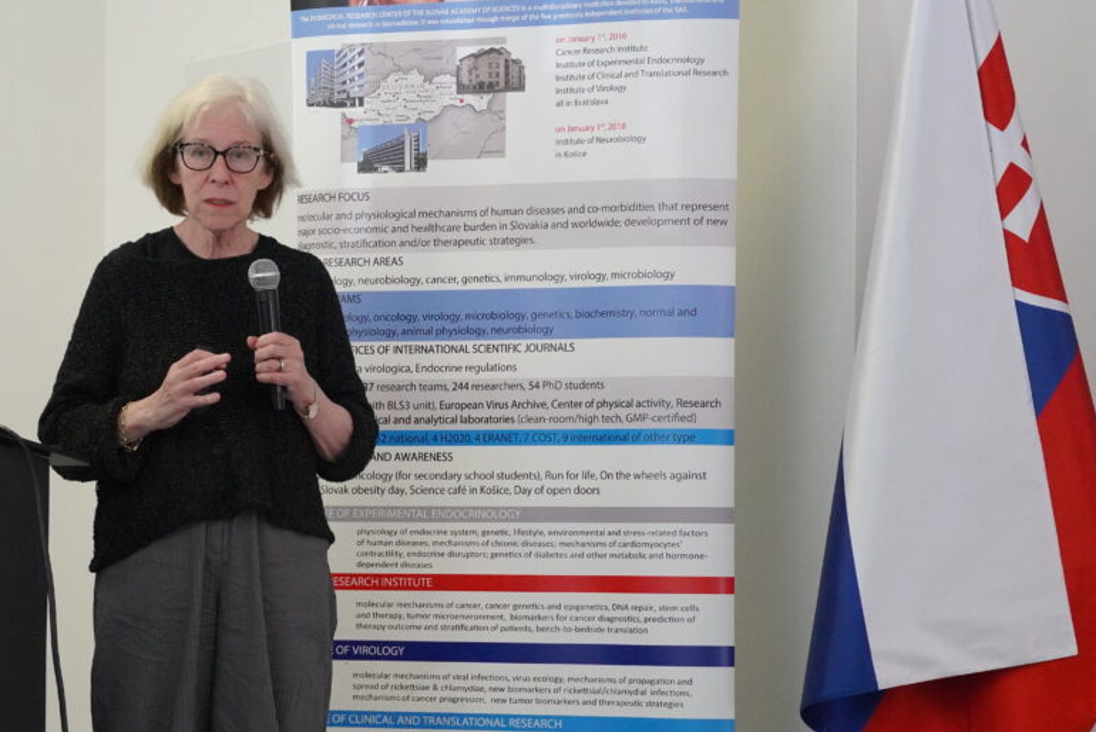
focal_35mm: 122
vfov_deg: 11.3
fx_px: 3705
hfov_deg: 16.8
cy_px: 351
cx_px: 441
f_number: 5.6
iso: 6400
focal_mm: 61
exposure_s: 1/100
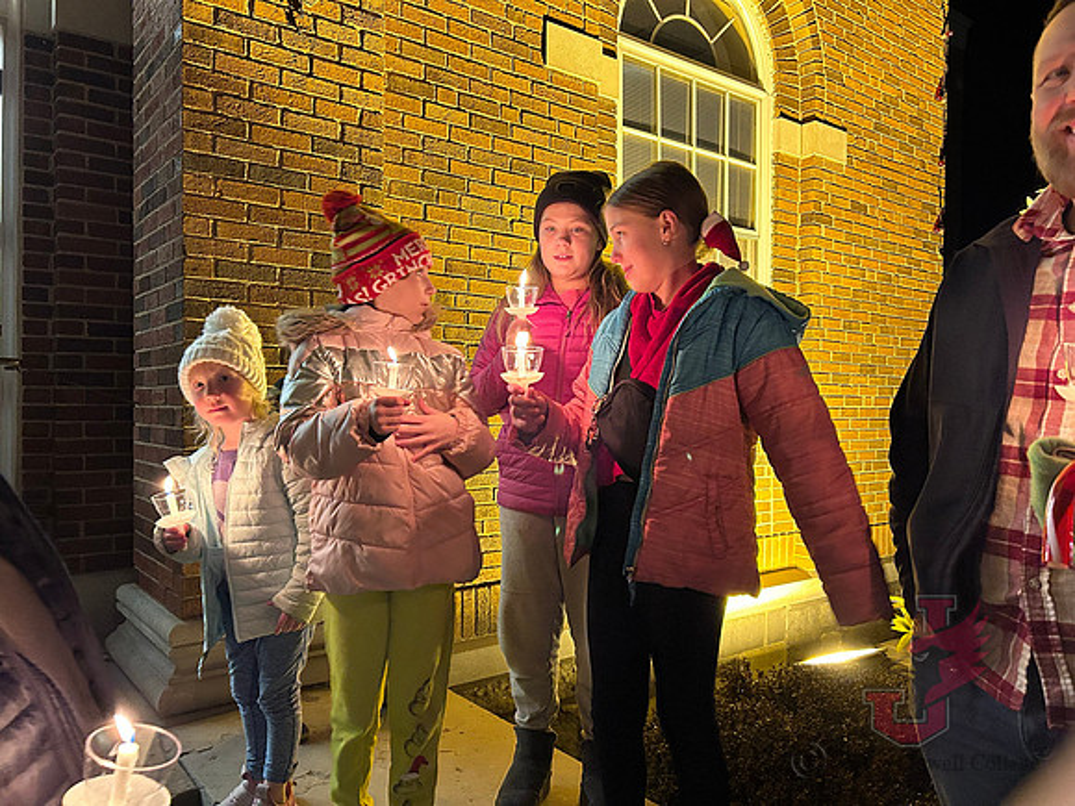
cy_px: 403
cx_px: 538
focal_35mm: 26
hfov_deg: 67.3
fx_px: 807
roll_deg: +0.3
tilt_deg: -0.1
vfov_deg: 53.1
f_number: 1.5
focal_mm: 5.7
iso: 500
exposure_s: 1/30
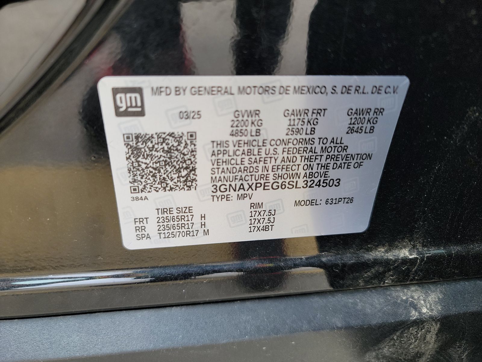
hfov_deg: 71.6
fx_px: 334
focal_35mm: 24
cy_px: 181
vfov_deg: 56.8
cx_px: 241
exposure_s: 1/59
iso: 66
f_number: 1.8
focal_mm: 6.7
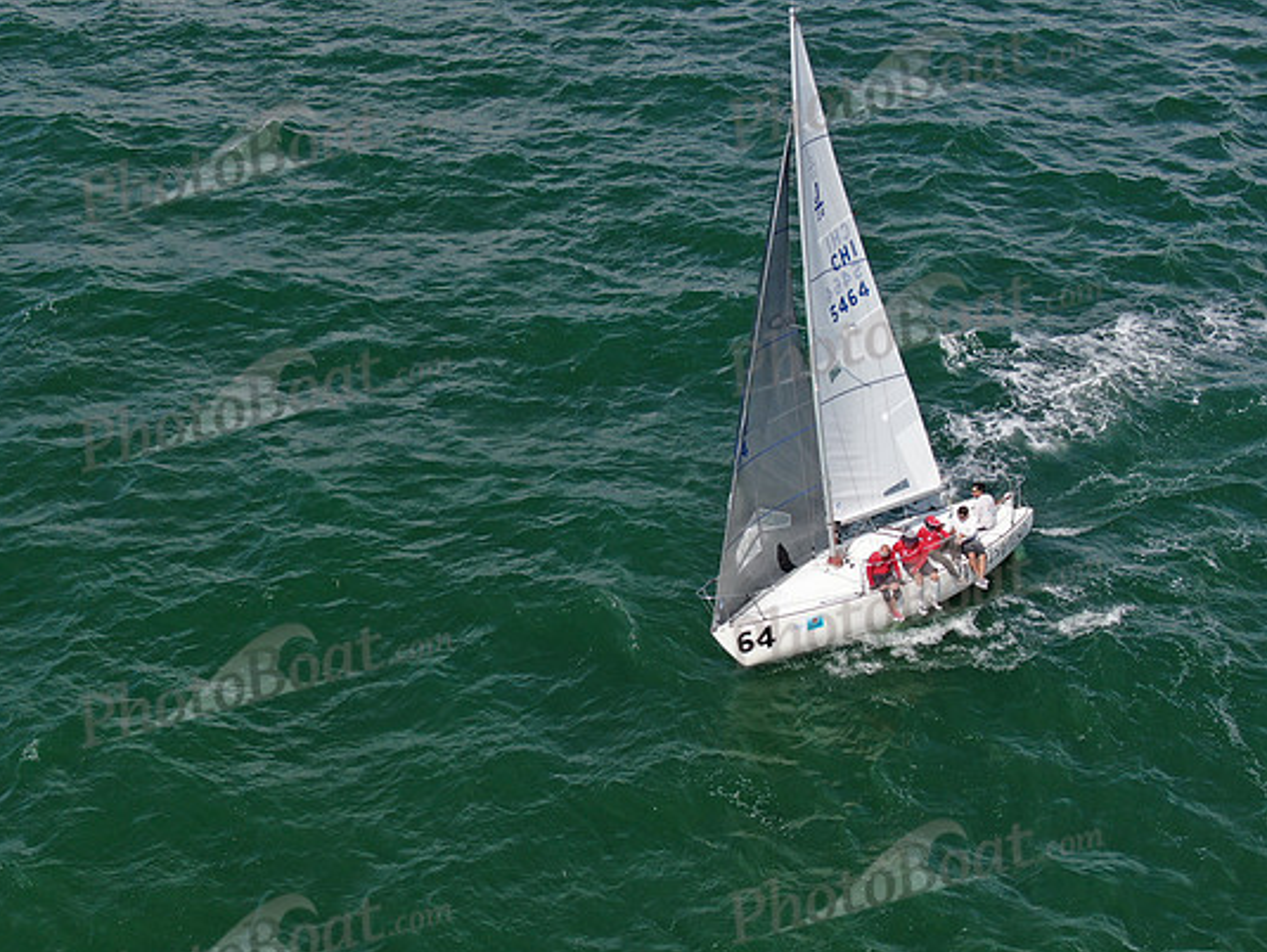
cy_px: 503
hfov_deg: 36.8
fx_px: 1905
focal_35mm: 52
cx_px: 592
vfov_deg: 28.1
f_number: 3.8
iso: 100
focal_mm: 8.6
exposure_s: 1/800
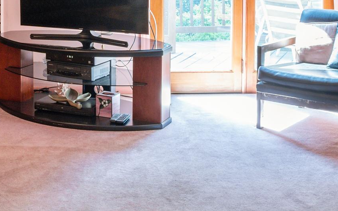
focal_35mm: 61
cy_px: -69
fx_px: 562
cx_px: 108
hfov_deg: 33.1
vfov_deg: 19.5
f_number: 11
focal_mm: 17
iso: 200
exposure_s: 1/2.5
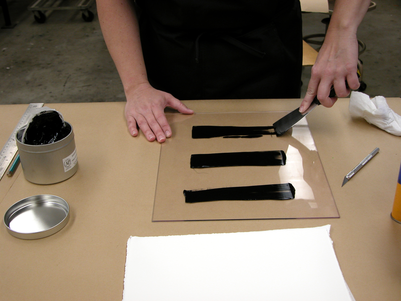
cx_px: 200
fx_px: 579
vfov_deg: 29.1
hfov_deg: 38.2
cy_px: 150
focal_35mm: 50
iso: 100
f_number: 3
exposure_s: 1/36.9
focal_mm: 12.7
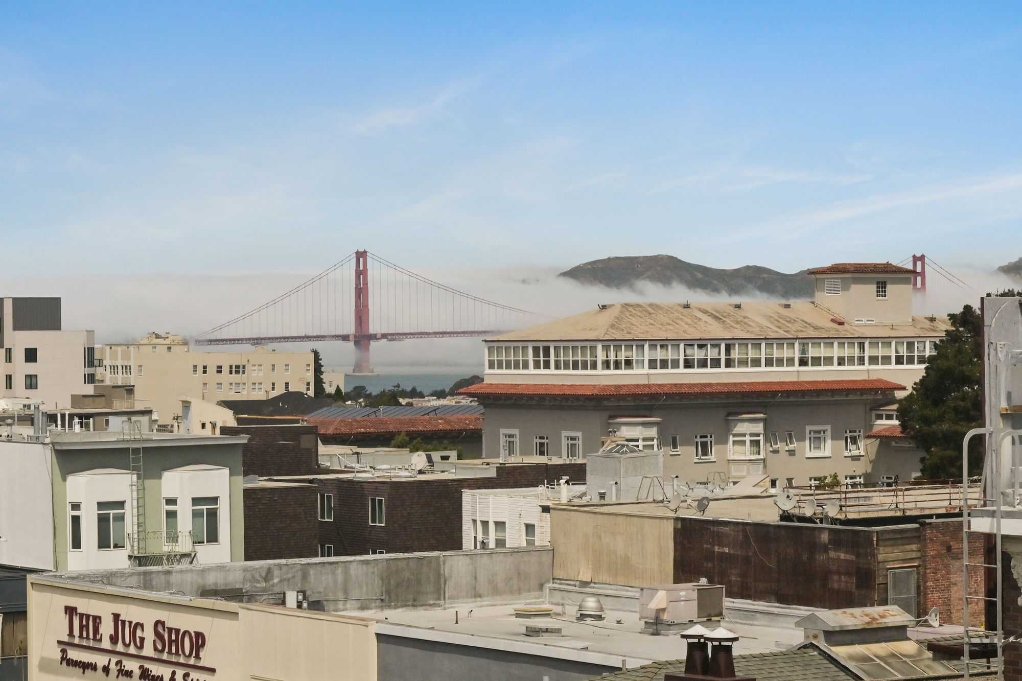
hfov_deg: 19.5
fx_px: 2980
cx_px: 511
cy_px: 340
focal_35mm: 105
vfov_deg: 13.0
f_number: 11
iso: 400
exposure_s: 1/2500
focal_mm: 70
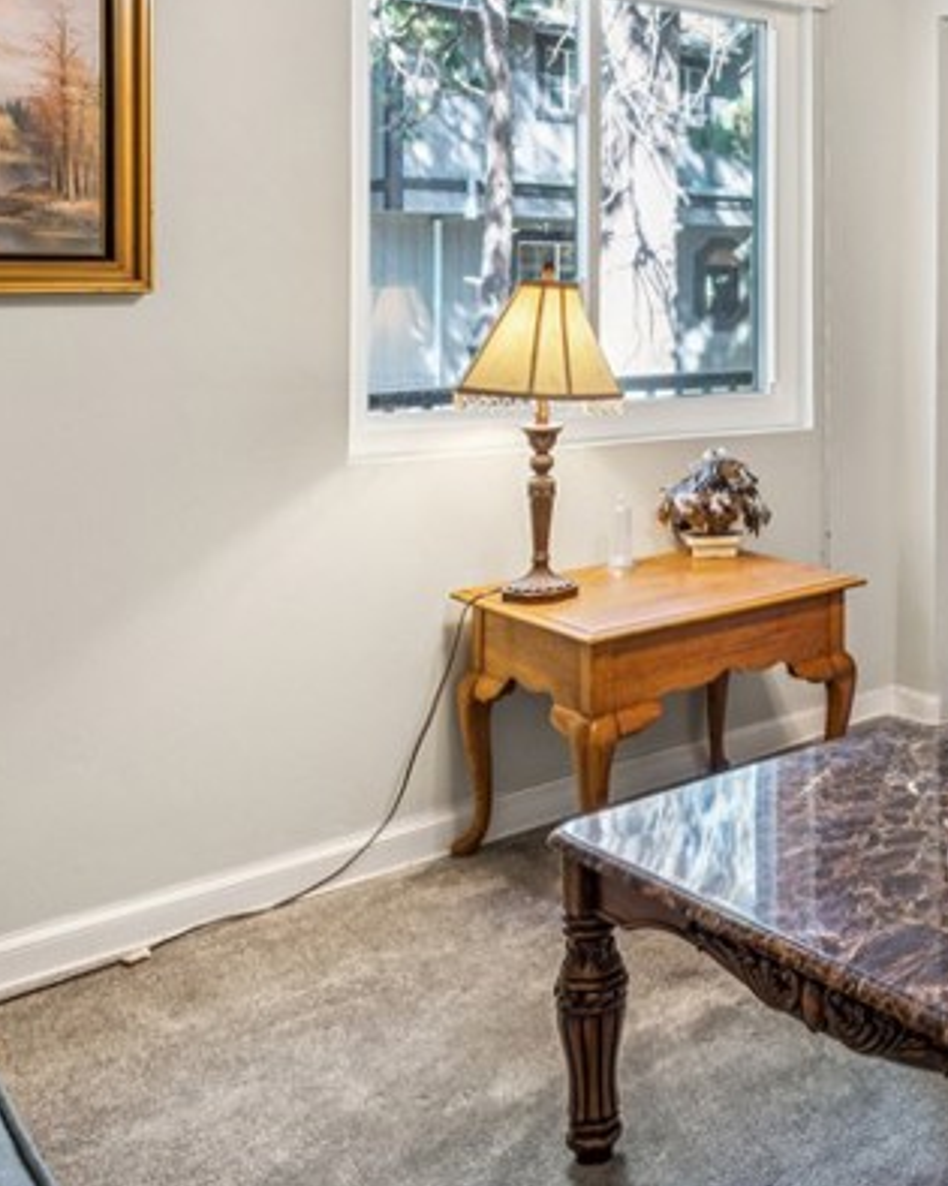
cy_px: 313
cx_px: 1186
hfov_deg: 30.6
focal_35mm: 40
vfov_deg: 44.5
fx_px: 1403
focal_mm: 16.4
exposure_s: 2.5
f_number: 13
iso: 100
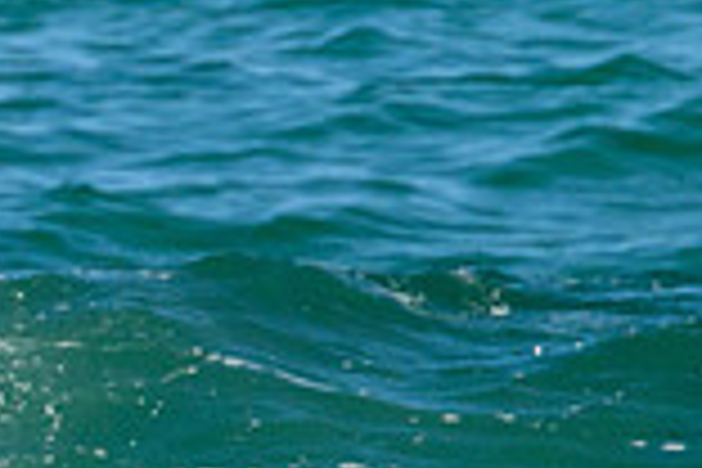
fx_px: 80002
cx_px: -688
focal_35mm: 4103
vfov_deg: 0.3
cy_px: 526
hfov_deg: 0.5
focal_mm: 800
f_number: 11
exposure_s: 1/2000
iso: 1100
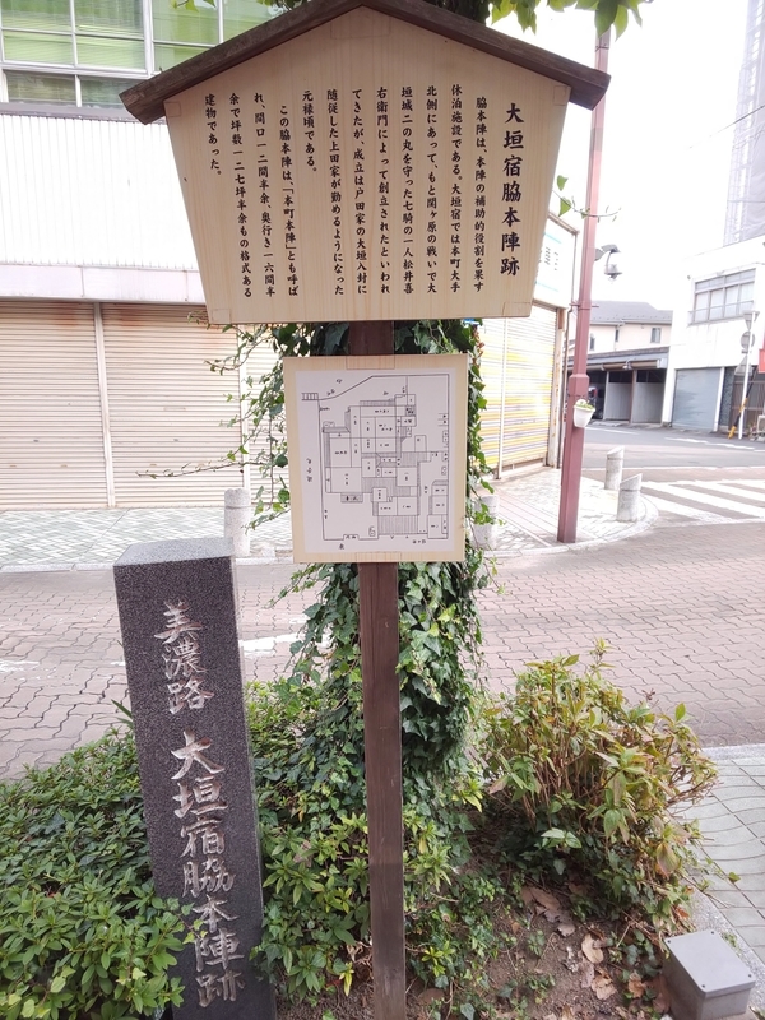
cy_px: 510
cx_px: 382
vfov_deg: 81.7
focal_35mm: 20
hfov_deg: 66.0
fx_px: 589
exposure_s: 1/100
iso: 38
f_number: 1.94
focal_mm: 3.45
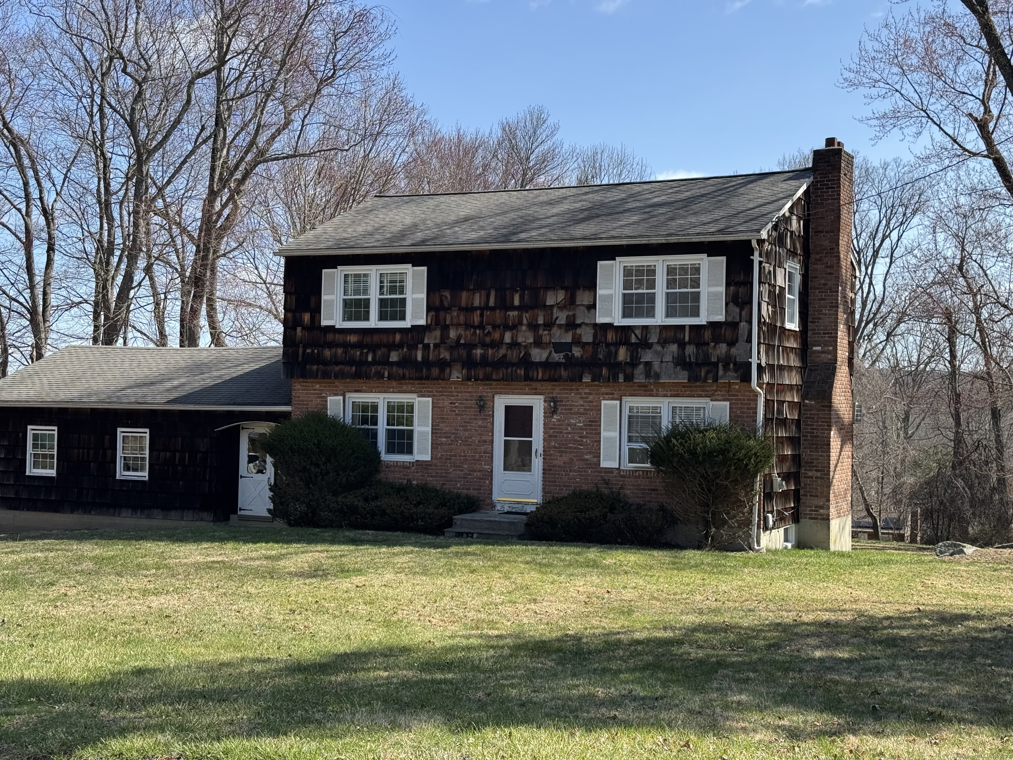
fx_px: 1405
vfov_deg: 30.3
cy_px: 380
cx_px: 506
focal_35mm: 48
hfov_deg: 39.7
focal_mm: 6.76
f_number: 1.78
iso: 64
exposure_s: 1/2179
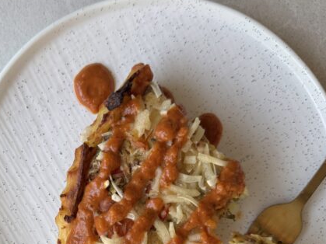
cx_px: 46
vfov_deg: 31.4
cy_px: 216
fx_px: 414
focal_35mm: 44
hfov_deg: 40.4
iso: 80
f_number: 1.78
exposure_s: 1/121
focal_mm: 6.76
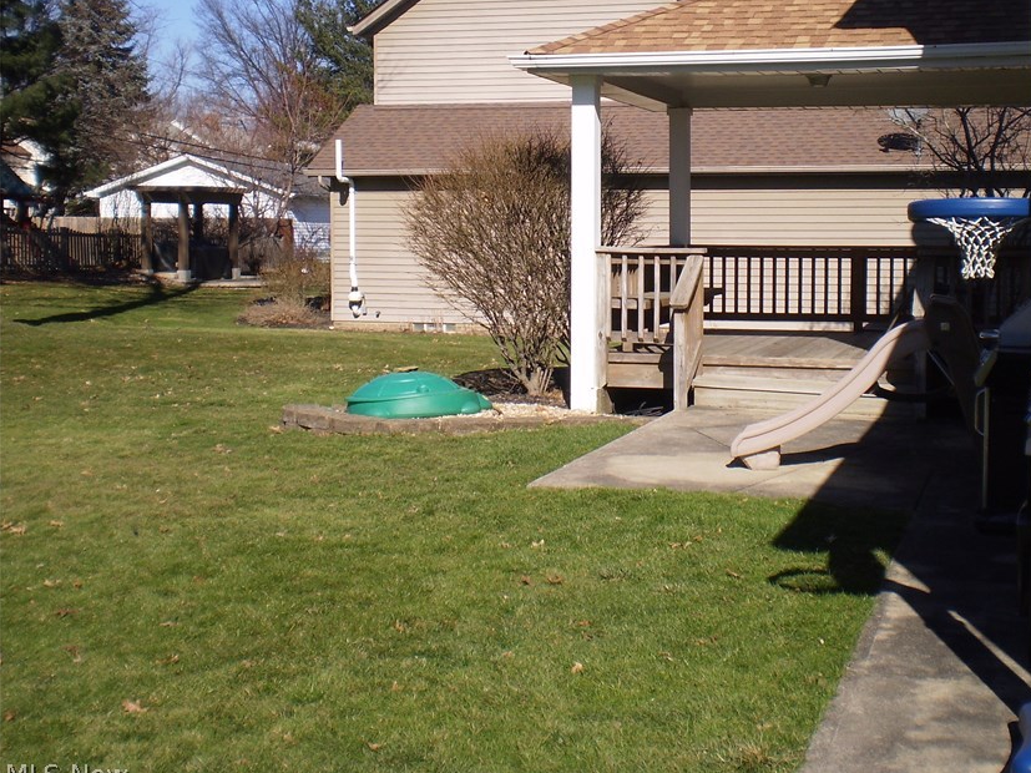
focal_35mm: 52
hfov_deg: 36.6
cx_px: 637
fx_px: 1549
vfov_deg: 28.0
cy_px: 317
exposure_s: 1/640
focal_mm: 7.4
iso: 64
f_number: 4.9
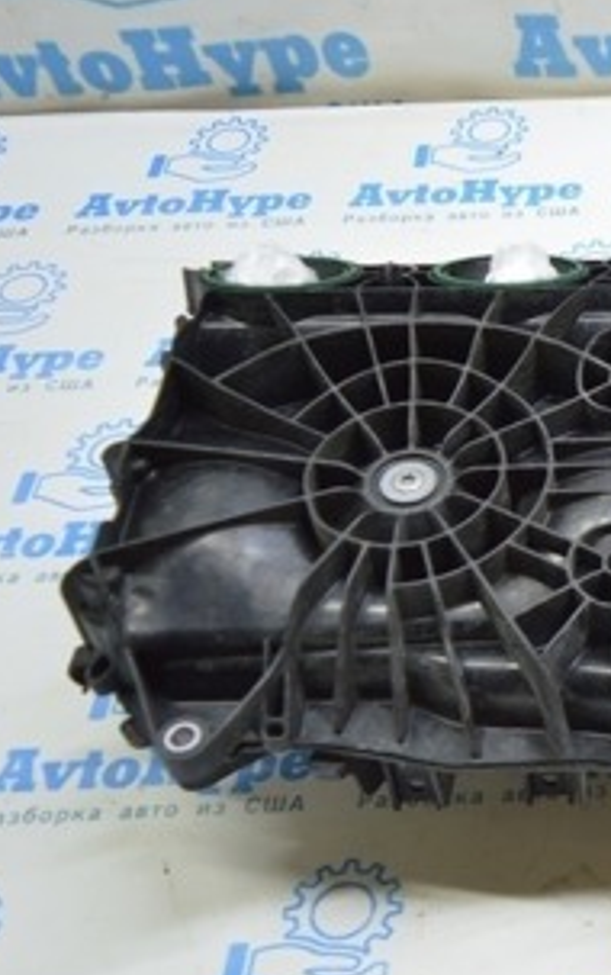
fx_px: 1542
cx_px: 855
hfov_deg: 20.0
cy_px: 516
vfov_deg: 35.1
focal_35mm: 58
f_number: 3.5
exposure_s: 1/40
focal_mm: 18
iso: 400
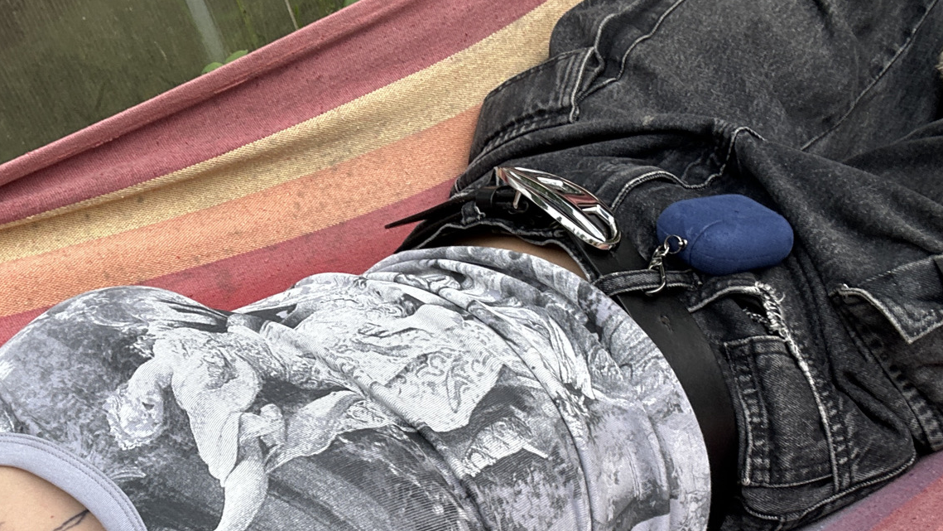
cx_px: 280
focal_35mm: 44
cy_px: 451
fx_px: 1100
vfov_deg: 26.4
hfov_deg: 45.3
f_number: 1.9
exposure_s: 1/122
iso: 20
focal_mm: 2.69
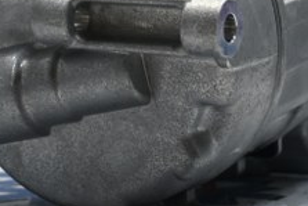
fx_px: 1415
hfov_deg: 12.4
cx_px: 149
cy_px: -32
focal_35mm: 165
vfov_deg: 8.2
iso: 1000
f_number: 5.6
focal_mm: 41
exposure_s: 1/60
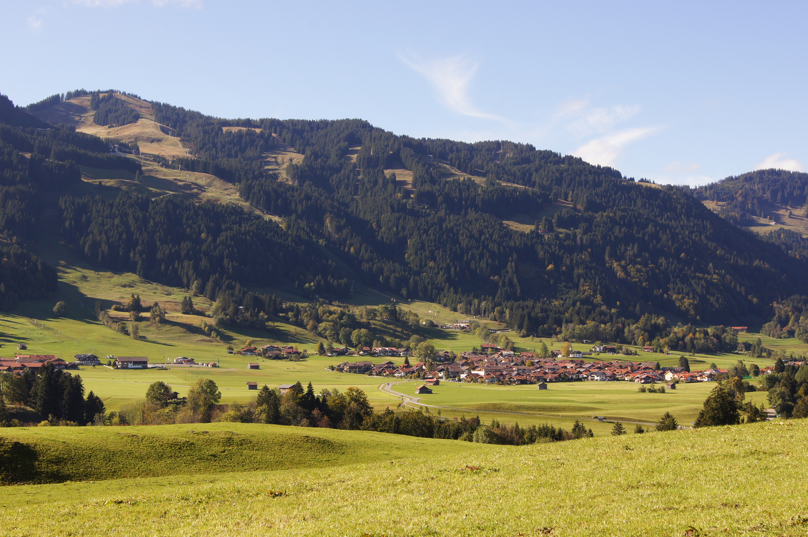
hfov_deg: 37.9
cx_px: 404
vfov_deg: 25.7
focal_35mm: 52
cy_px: 268
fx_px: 1177
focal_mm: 35
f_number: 14
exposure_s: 1/80
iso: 100
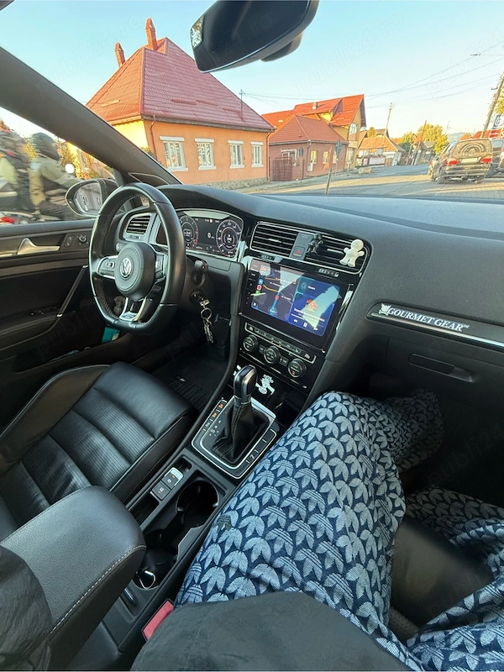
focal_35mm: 14
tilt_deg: -31.1
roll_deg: +1.4
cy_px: 336
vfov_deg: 102.1
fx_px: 272
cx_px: 252
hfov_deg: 85.7
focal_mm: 2.22
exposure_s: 1/97
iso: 320
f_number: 2.2
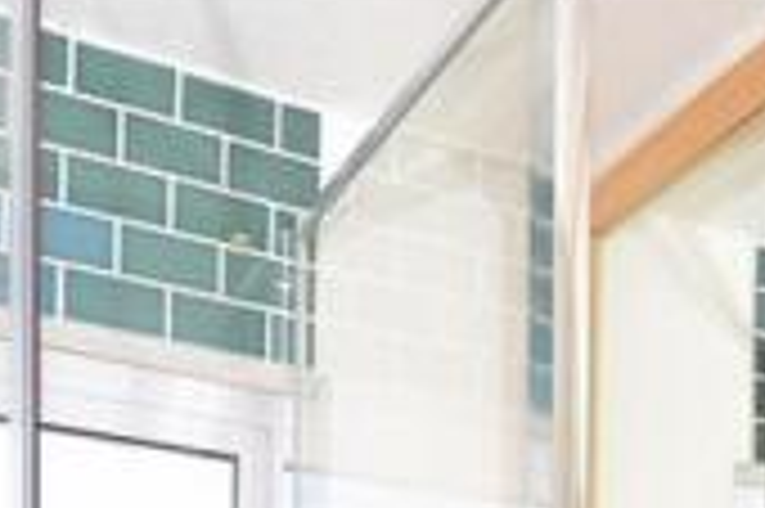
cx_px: 338
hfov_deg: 34.5
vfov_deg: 17.9
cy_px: 951
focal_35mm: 58
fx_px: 1231
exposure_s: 1/200
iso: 200
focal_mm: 10
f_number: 5.6
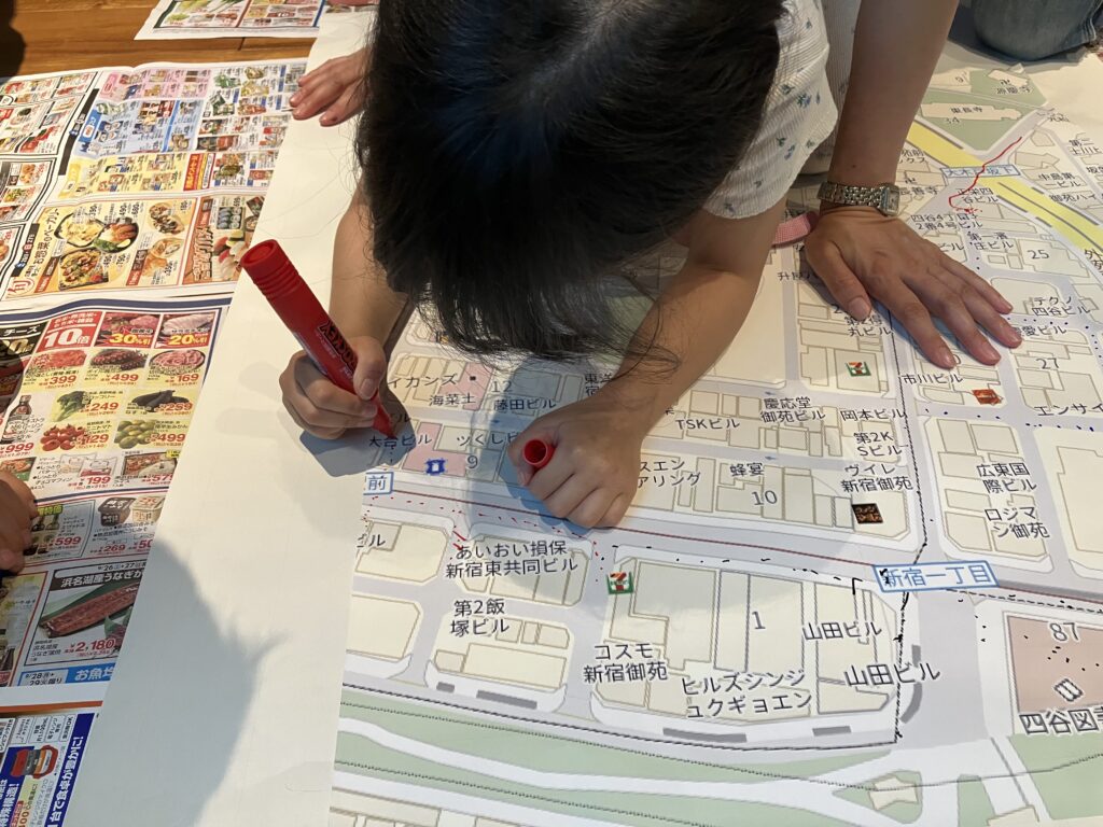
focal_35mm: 28
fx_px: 892
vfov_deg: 49.7
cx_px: 552
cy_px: 414
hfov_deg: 63.4
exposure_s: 1/60
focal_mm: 3.99
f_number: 1.8
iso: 125
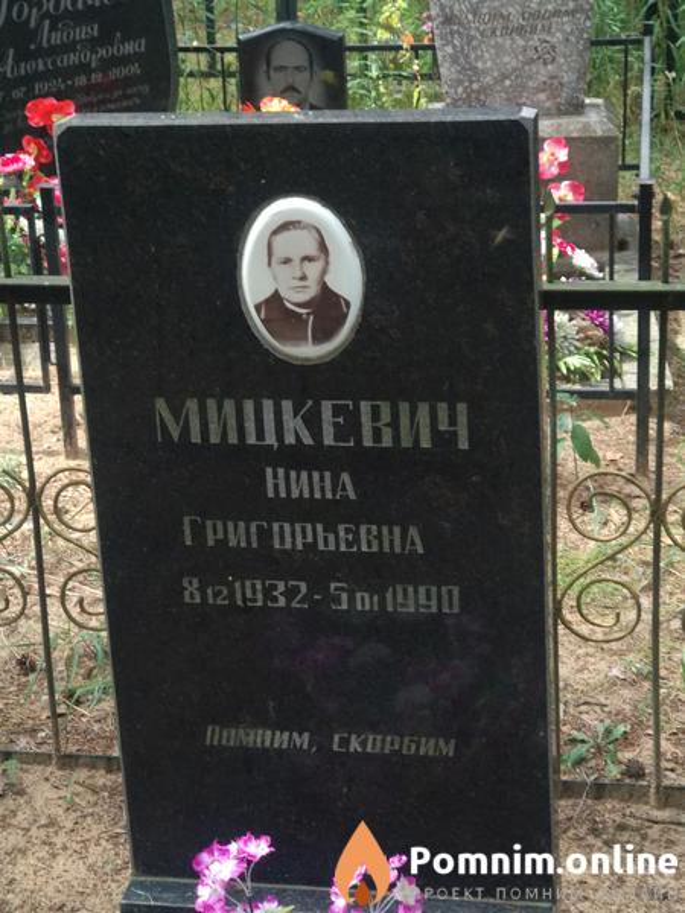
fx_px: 1372
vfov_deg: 36.8
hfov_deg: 28.0
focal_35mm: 52
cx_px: 342
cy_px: 456
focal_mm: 5.99
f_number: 2.6
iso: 320
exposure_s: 1/120
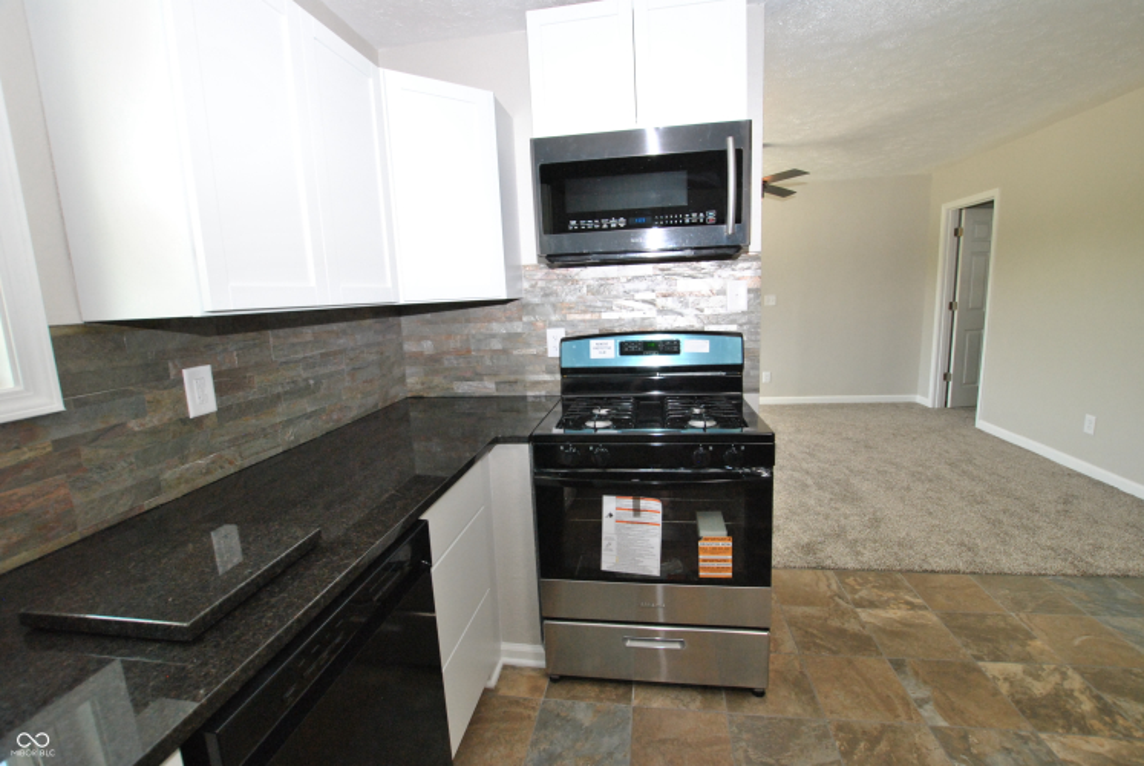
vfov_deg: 77.5
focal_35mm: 15
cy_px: 383
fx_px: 477
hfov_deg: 100.3
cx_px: 572
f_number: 7.1
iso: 800
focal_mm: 10
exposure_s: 1/60
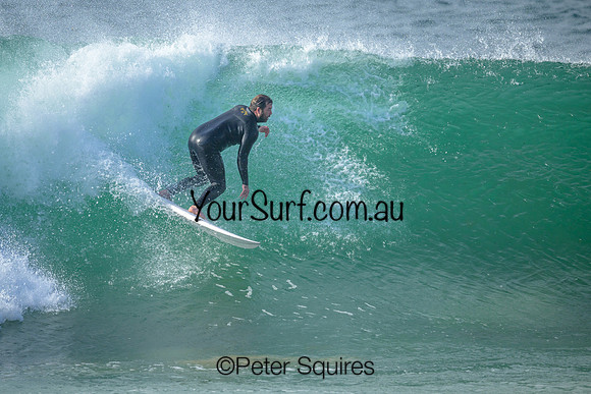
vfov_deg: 1.5
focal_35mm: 930
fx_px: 15267
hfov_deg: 2.2
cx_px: 248
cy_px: 180
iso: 360
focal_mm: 800
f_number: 6.3
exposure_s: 1/2000
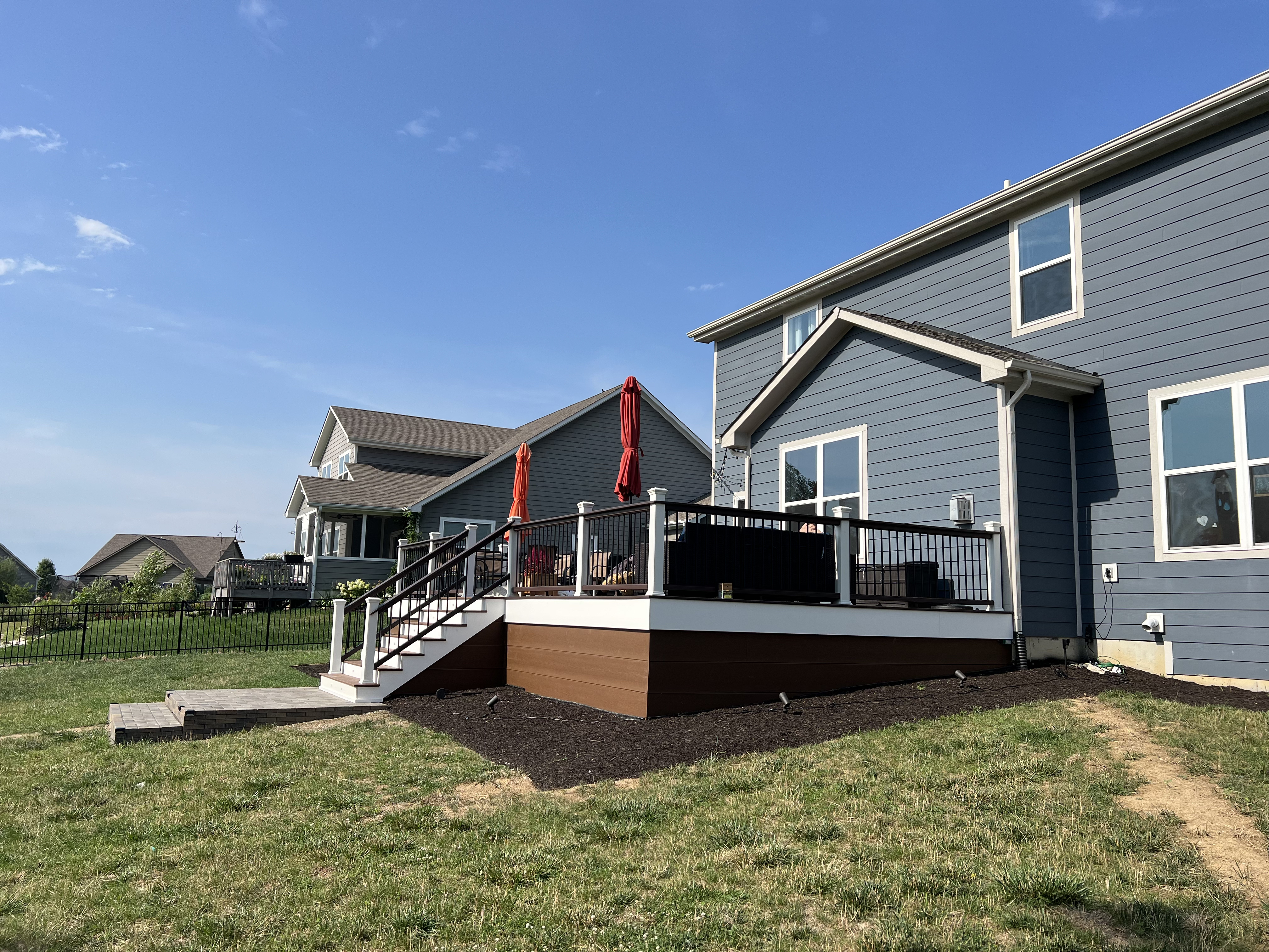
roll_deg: -1.5
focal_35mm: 26
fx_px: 953
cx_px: 634
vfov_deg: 53.1
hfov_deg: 67.3
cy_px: 476
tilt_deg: +7.0
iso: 50
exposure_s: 1/4274
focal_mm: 5.7
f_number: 1.5
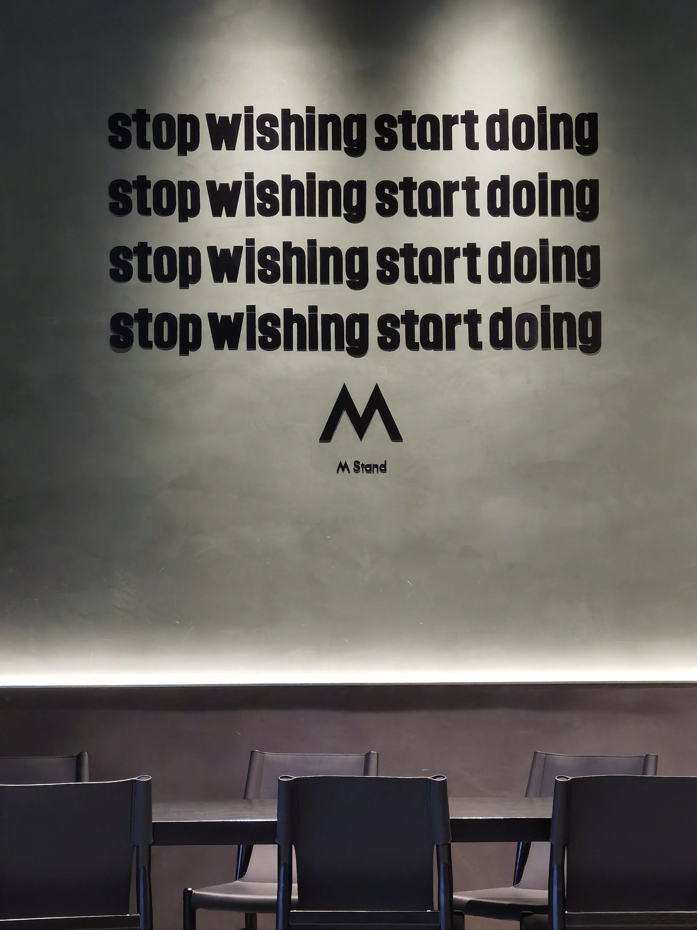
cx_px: 348
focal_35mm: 85
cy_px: 465
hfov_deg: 17.4
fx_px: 2282
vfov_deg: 23.0
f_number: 2.4
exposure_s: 1/33.3
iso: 400
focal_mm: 8.1
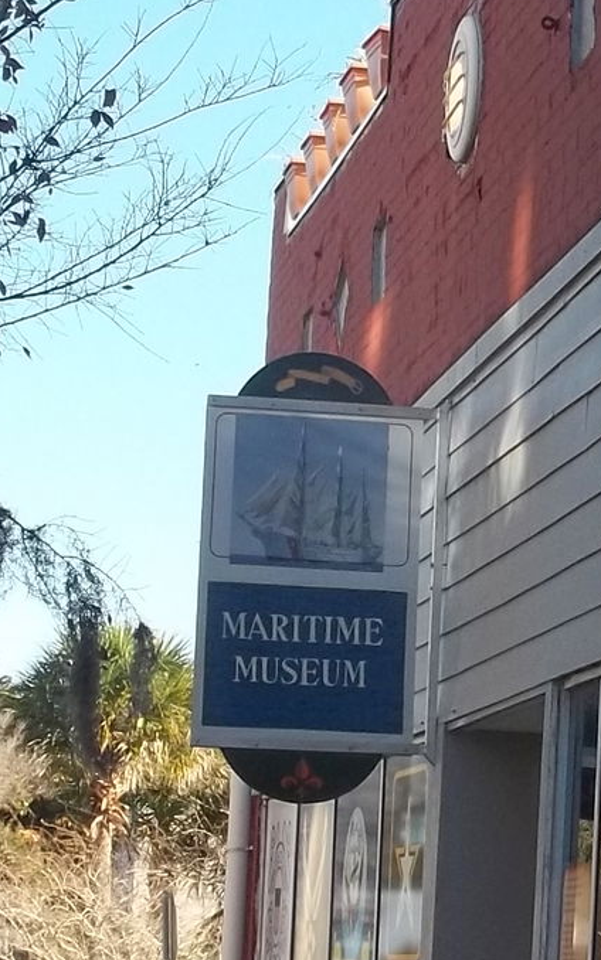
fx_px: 3458
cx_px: 712
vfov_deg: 15.8
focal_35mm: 132
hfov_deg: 9.8
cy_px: 581
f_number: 3.3
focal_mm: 5.9
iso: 64
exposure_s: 1/250
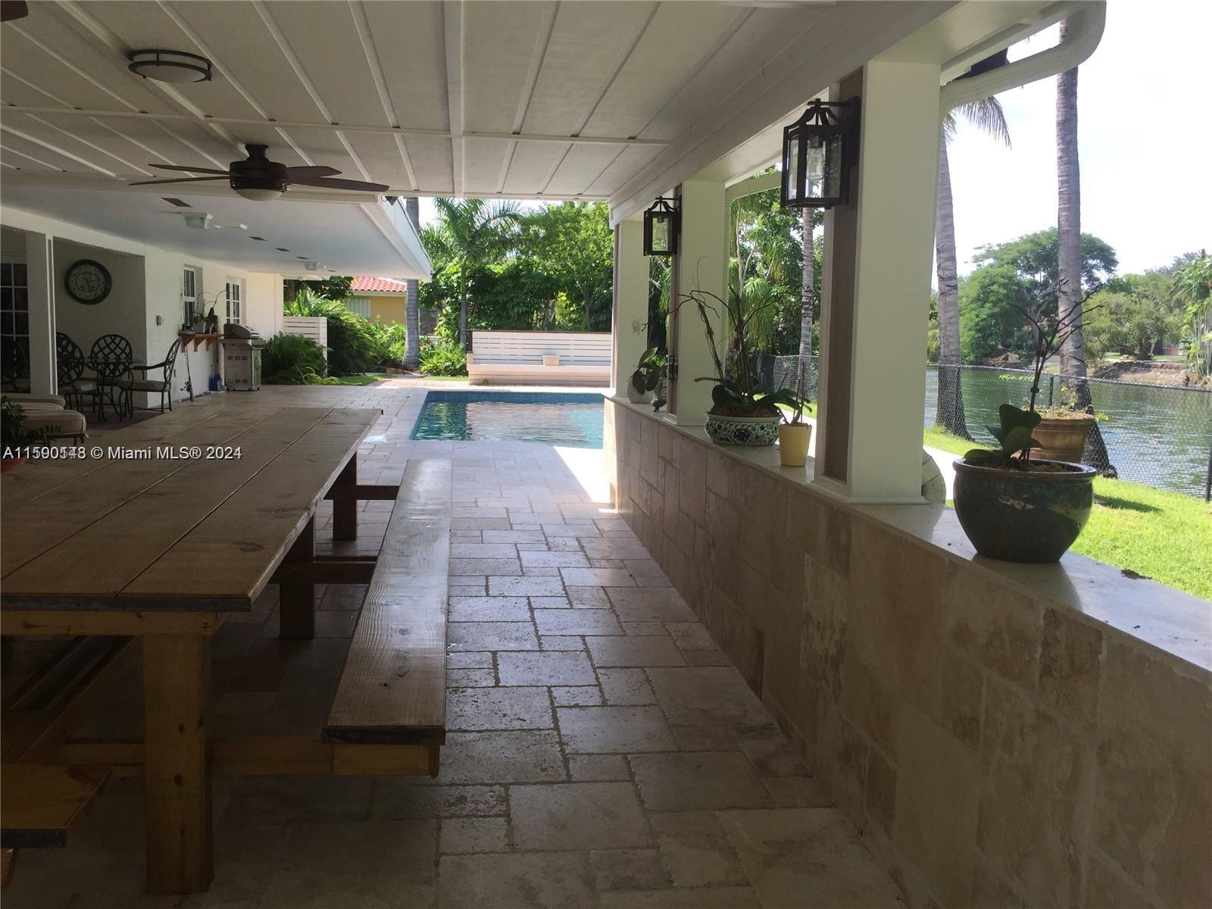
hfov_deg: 61.7
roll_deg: -2.4
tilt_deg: -7.8
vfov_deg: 48.2
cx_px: 606
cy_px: 454
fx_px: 1015
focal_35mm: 29
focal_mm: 4.15
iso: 32
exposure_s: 1/670
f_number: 2.2
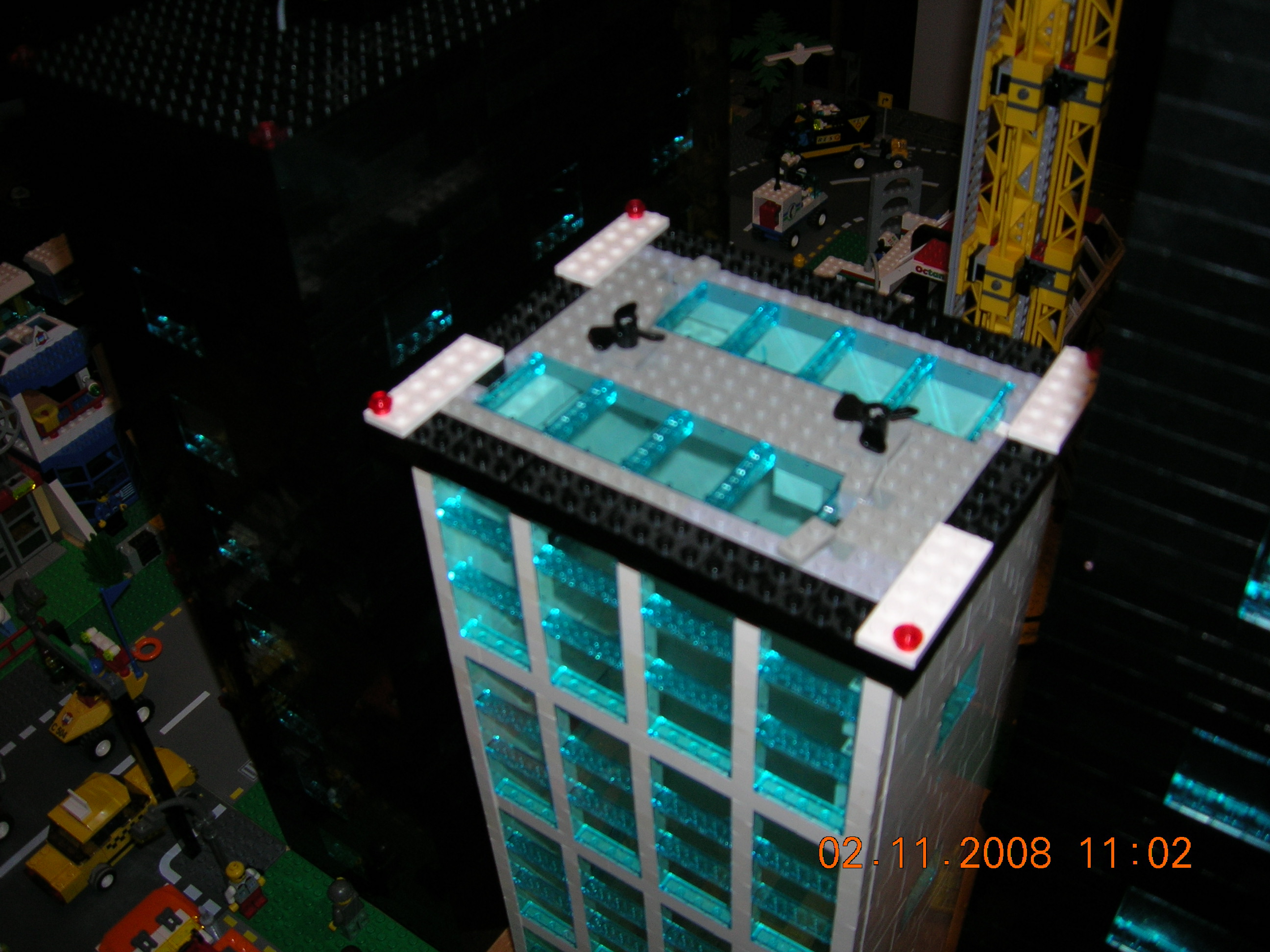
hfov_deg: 54.0
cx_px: 635
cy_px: 476
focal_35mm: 34
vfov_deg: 41.8
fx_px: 1247
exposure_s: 1/60.1
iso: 50
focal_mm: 5.7
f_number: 2.9
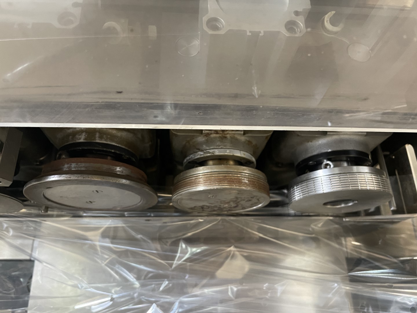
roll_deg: +0.7
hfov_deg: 67.3
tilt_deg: +22.2
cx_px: 208
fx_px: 313
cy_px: 156
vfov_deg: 53.1
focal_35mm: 26
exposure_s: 1/33
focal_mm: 4.2
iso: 500
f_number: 1.6
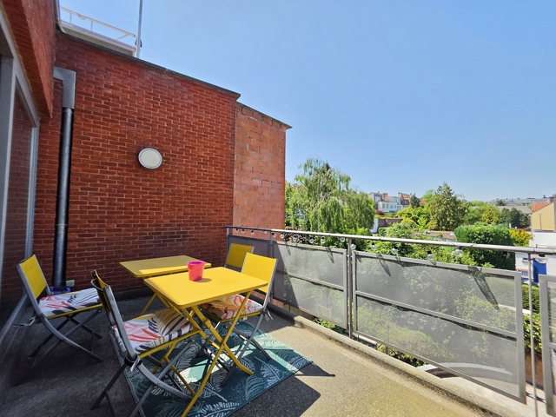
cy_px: 208
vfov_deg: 89.9
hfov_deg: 106.2
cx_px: 278
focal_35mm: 13
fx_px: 209
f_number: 1.9
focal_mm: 2.2
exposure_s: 1/1429
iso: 32
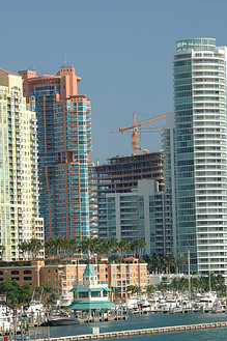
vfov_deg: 11.1
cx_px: 67
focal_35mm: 185
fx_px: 1751
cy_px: 212
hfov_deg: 7.4
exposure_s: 1/320
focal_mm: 70
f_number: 8.5
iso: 100
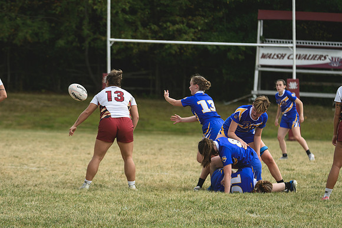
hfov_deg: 5.7
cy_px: 114
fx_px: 3418
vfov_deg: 3.8
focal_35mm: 360
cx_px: 171
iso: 360
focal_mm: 240
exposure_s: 1/1000
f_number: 5.3
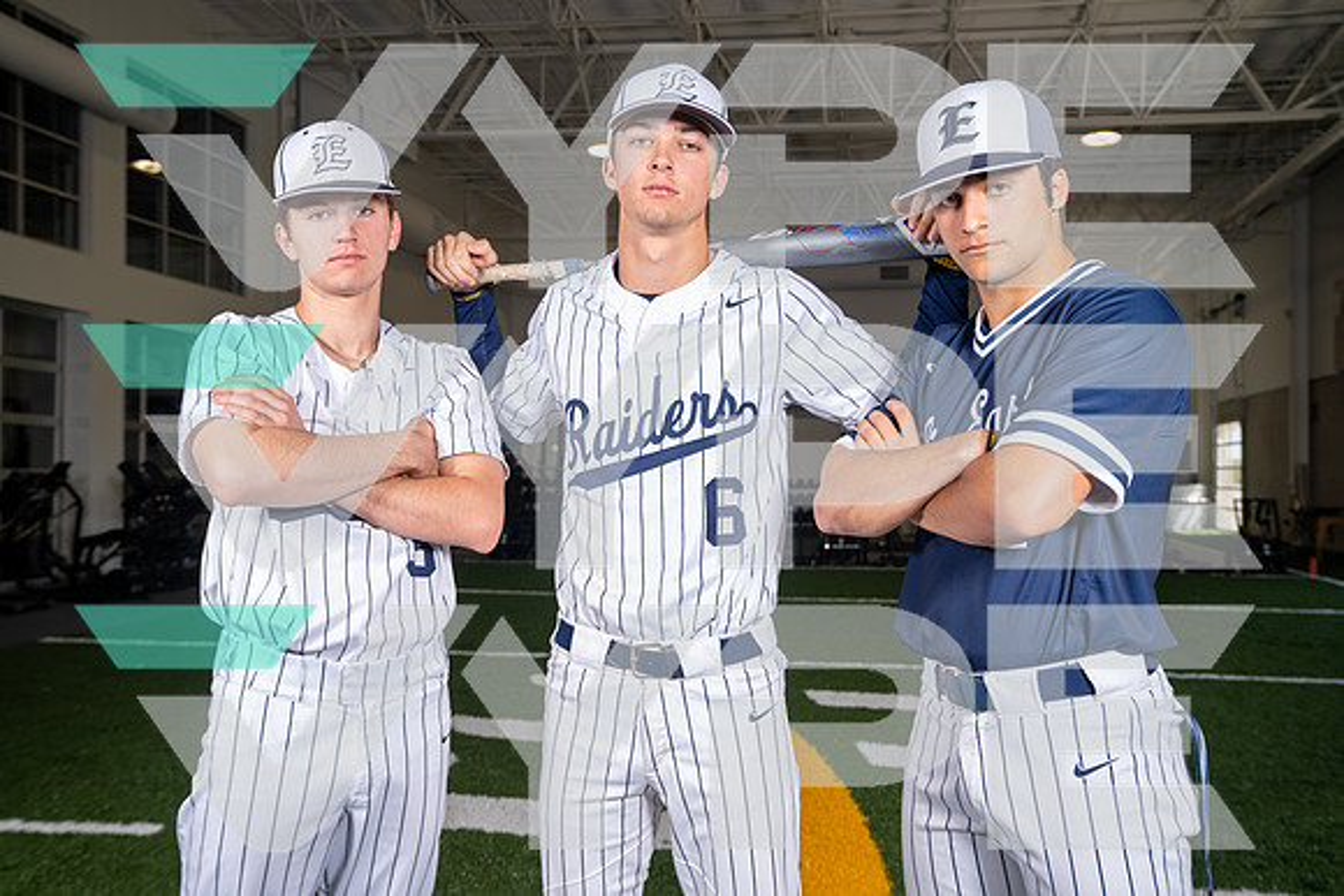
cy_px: 448
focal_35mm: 36
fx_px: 1344
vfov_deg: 36.9
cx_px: 672
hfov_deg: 53.1
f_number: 5.6
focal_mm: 36
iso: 200
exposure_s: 1/200
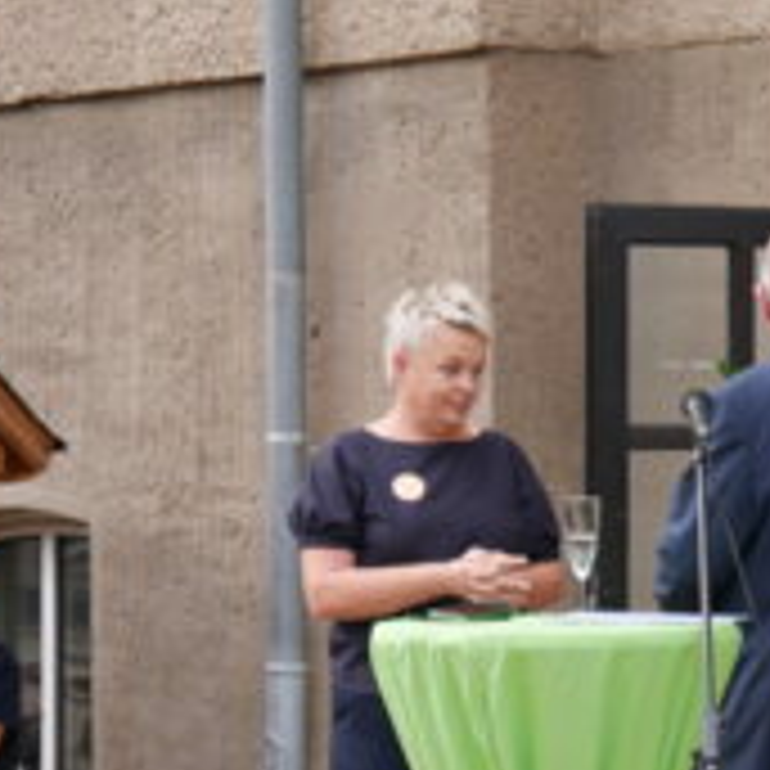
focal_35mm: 174
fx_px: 4379
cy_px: 509
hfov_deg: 10.0
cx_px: 617
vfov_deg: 10.0
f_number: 5.6
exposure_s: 1/200
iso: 200
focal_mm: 42
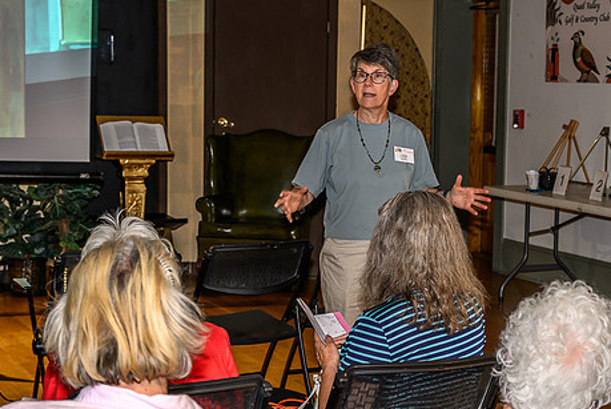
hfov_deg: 26.3
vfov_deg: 17.8
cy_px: 224
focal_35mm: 77
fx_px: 1308
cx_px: 345
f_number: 7.1
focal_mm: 61
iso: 800
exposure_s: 1/40
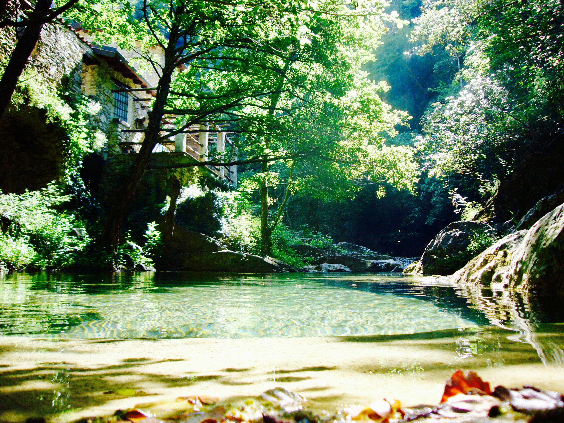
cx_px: 282
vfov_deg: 48.2
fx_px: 472
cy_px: 212
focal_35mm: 29
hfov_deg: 61.7
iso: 80
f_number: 2.8
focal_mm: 4.7
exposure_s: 1/100
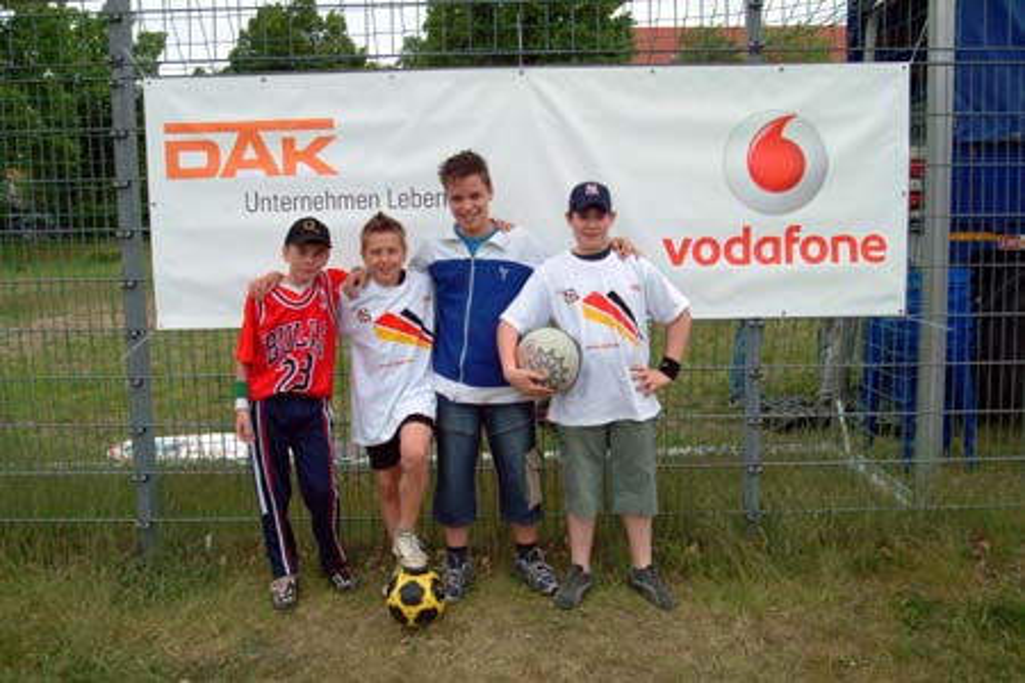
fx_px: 982
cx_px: 512
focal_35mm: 34
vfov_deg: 38.4
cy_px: 342
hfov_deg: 55.1
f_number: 9.5
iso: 400
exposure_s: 1/350
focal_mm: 23
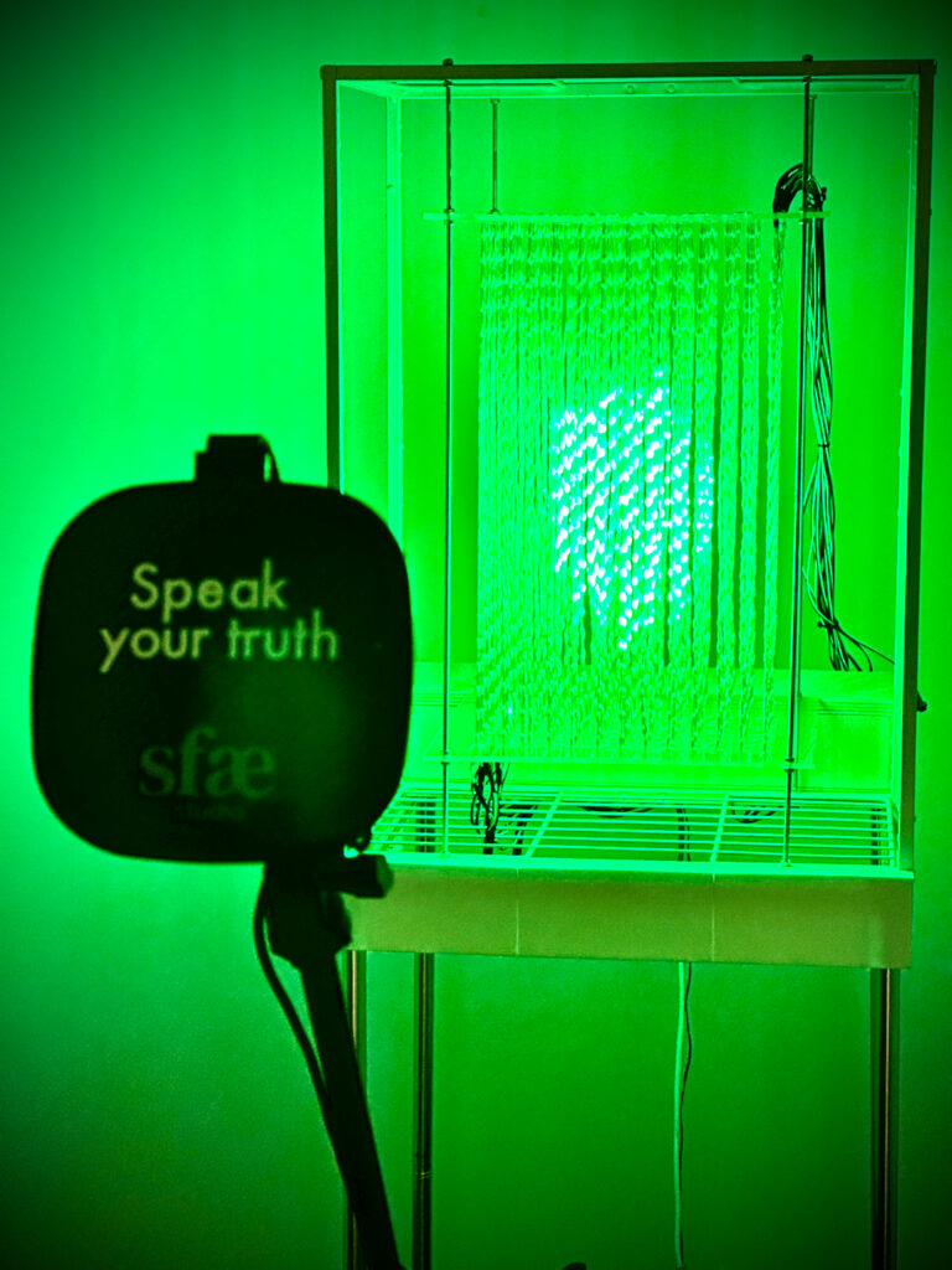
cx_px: 476
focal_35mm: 77
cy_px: 635
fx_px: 2824
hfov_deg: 19.1
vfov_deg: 25.3
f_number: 2.8
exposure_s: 1/50
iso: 640
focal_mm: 9
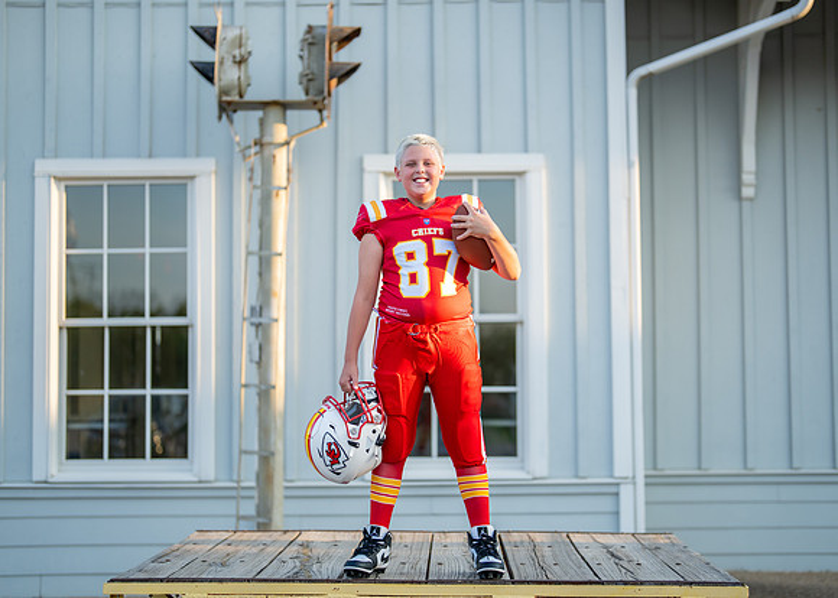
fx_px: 1364
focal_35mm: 57
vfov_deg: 24.7
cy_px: 312
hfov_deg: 34.2
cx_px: 432
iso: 200
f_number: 1.2
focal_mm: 50
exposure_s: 1/3200
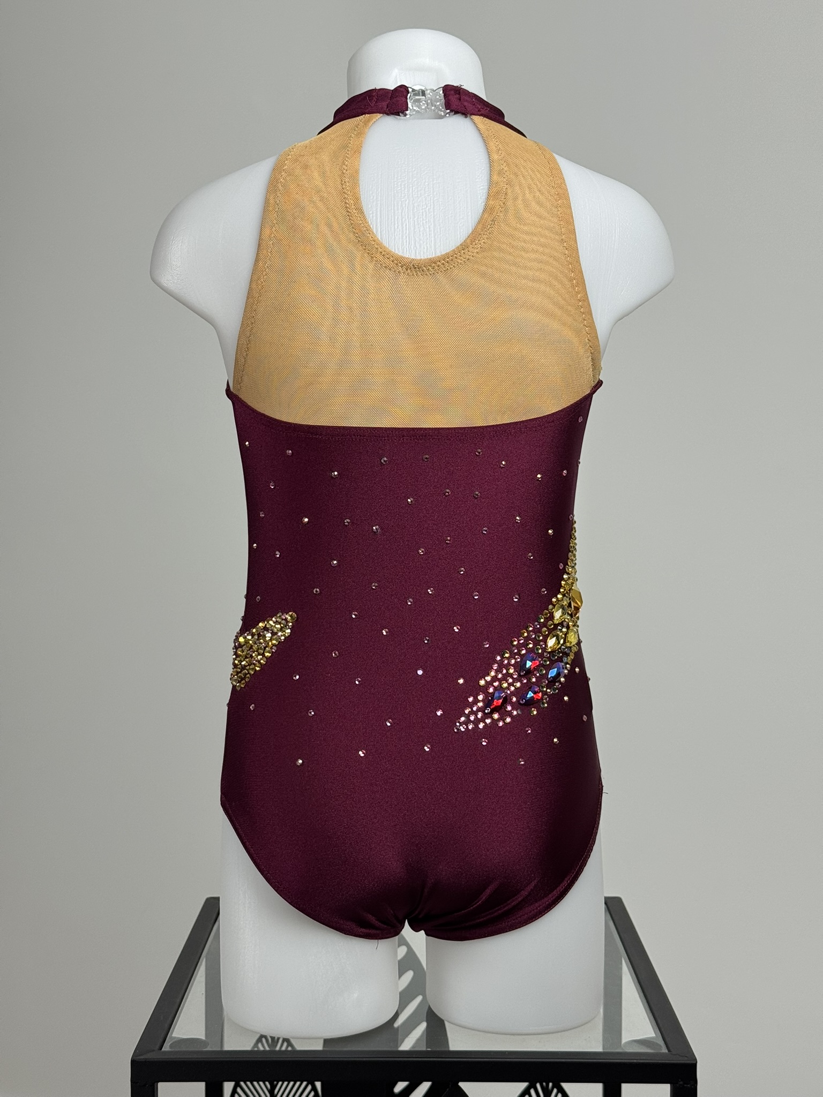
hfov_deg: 30.3
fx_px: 1522
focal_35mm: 48
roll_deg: +0.1
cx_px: 412
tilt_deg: -3.8
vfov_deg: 39.7
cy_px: 548
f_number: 1.78
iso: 64
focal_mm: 6.76
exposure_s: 1/100
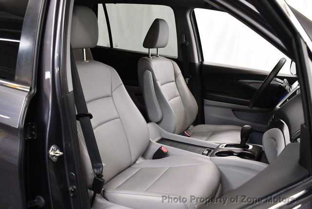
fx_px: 312
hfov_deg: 53.1
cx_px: 156
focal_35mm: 36
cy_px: 104
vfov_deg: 36.9
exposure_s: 1/125
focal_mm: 18
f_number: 3.5
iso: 2000
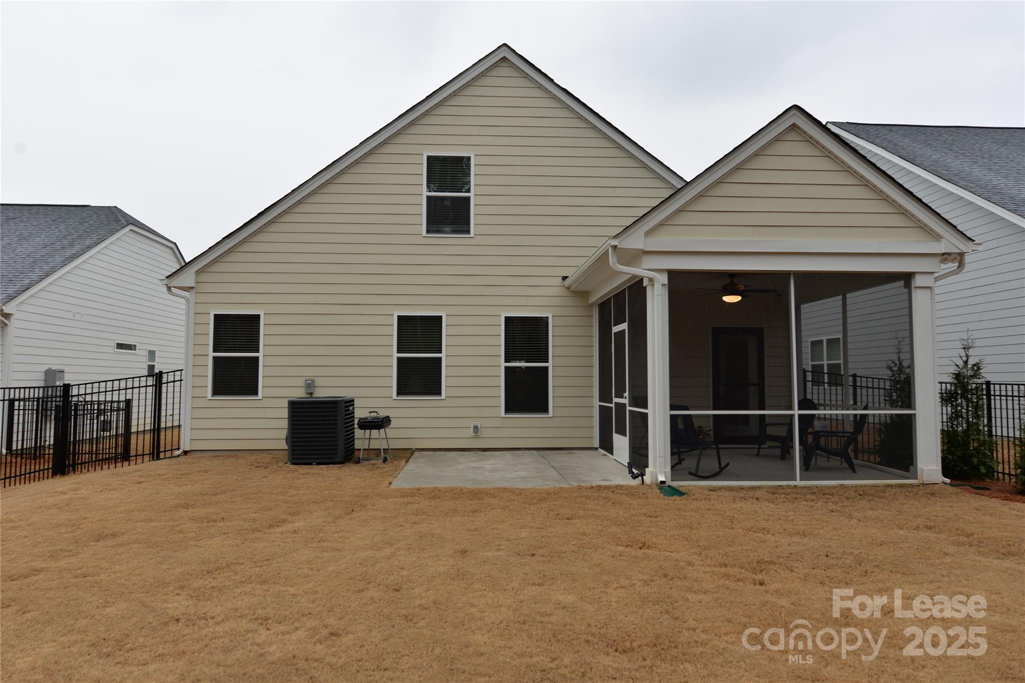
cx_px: 512
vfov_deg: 53.1
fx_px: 683
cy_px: 342
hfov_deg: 73.7
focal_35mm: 24
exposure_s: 1/125
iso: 100
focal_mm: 24
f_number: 5.6
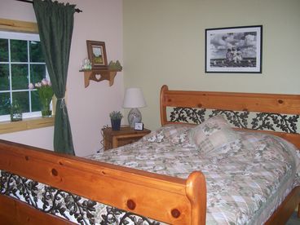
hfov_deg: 51.4
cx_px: 150
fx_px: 312
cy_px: 112
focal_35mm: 36
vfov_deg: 39.7
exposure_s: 1/64
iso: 140
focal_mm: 6
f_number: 2.7
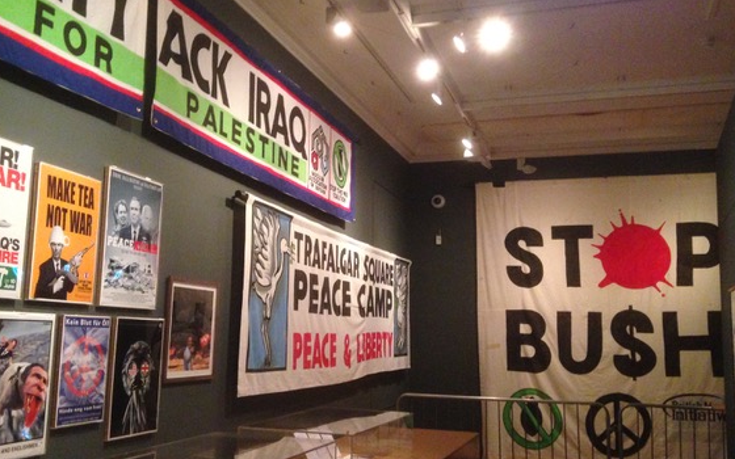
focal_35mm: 40
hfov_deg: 49.2
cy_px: 239
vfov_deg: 32.0
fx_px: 801
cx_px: 337
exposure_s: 1/15
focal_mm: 4.12
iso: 400
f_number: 2.4
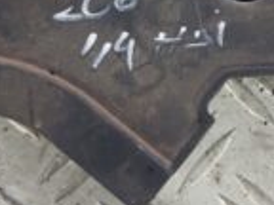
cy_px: -55
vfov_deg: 13.7
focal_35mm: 104
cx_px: 274
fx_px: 823
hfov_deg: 18.4
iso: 250
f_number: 1.8
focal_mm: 5.23
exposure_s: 1/50
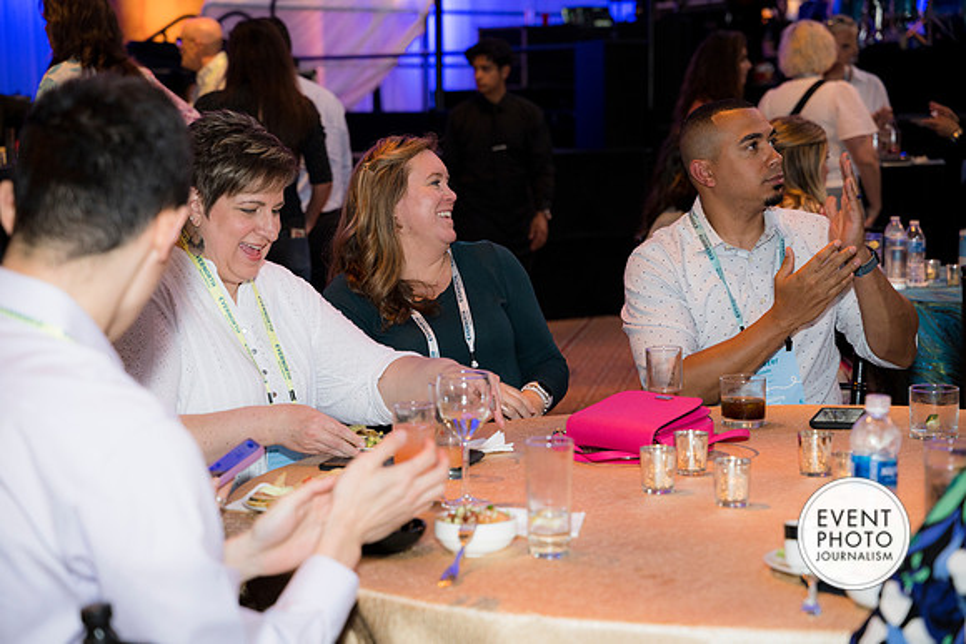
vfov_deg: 17.9
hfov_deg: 26.5
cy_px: 322
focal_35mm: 76
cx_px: 483
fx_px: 2048
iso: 800
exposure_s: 1/100
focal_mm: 75
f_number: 4
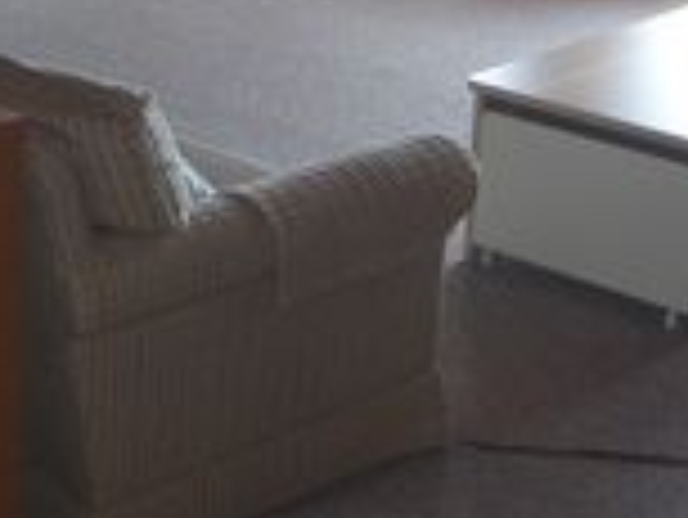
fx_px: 1870
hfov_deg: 20.5
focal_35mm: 94
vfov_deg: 15.5
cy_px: 18
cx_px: 81
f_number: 2.8
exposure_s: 1/60
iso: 100
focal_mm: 8
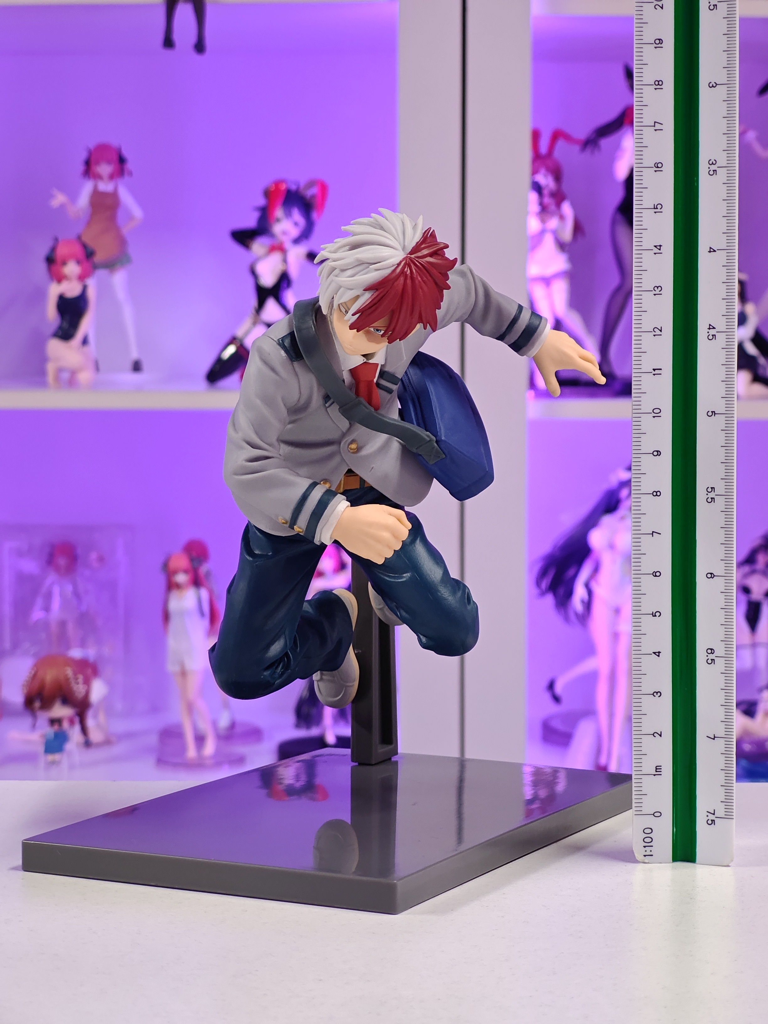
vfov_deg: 24.4
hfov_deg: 18.4
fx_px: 2367
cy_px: 512
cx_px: 384
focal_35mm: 80
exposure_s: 1/25
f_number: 2.4
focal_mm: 7.48
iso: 1000
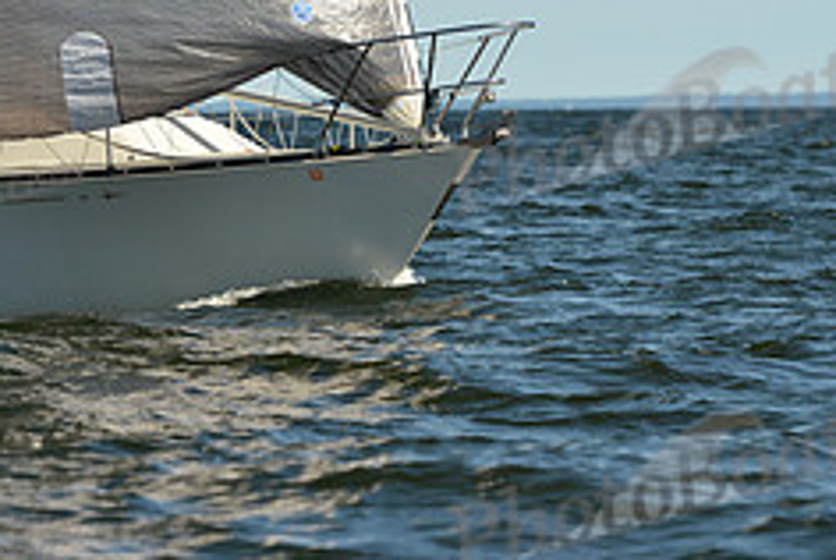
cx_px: 269
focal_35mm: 368
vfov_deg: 3.7
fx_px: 8556
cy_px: -12
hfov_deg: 5.6
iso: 320
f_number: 5
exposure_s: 1/1250
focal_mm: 150
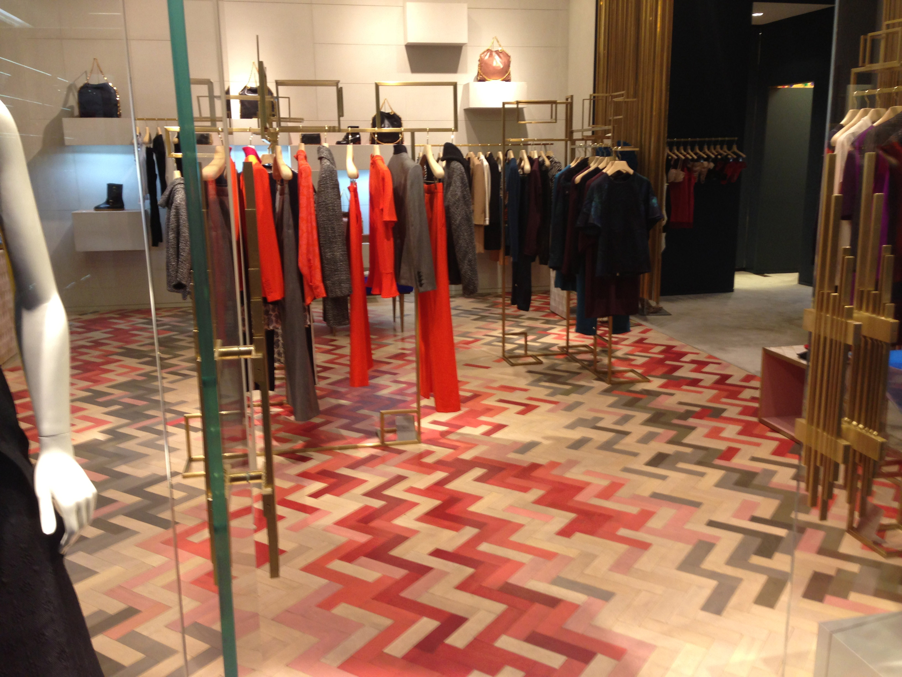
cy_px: 338
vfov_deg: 42.9
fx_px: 860
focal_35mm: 33
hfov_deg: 55.4
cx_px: 451
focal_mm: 4.13
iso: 64
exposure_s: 1/20
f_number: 2.4
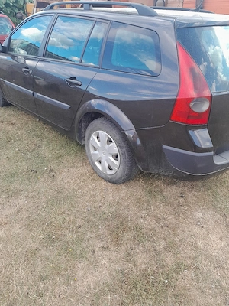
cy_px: 153
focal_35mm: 27
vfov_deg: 65.3
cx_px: 114
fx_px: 238
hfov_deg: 51.4
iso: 40
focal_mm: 4
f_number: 1.8
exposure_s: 1/50
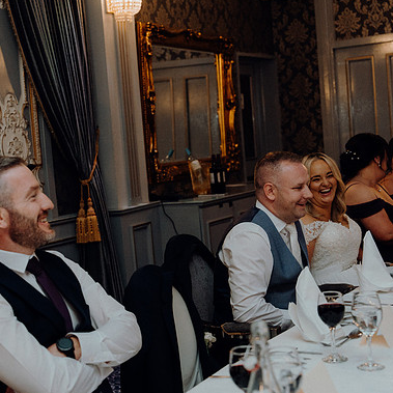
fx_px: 835
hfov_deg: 26.3
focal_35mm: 65
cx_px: 127
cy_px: 194
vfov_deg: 26.5
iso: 2500
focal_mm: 50
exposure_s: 1/160
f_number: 3.5
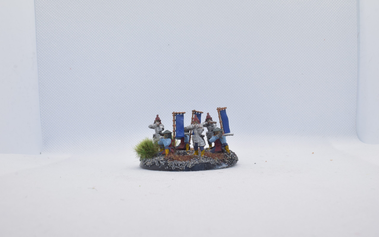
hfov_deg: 46.2
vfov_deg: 29.9
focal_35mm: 43
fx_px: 444
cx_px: 190
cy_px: 122
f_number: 16
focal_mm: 28
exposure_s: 1/60
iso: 800
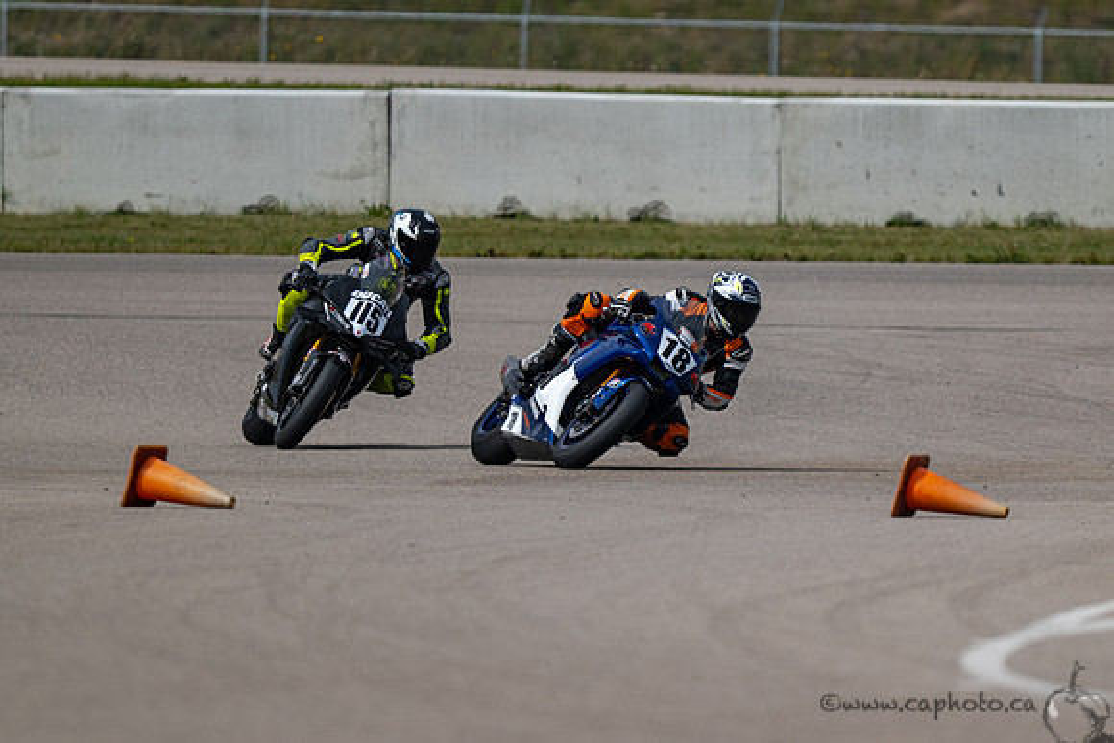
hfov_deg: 2.3
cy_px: 302
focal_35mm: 890
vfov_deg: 1.5
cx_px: 682
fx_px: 27532
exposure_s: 1/1250
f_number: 6.3
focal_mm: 600
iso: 110
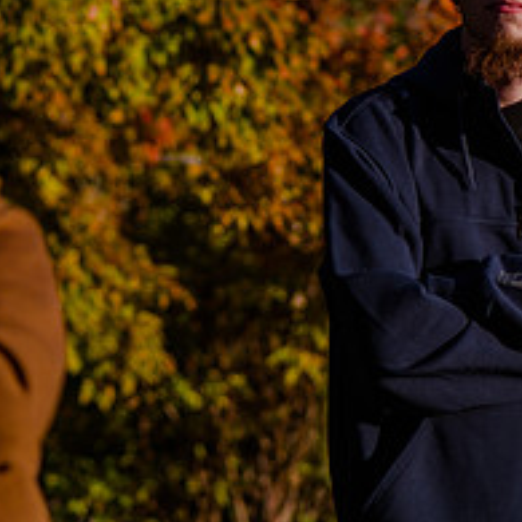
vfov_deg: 5.2
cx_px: 185
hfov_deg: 5.2
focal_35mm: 335
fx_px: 5715
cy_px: -15
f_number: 4.5
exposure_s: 1/800
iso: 100
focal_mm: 105
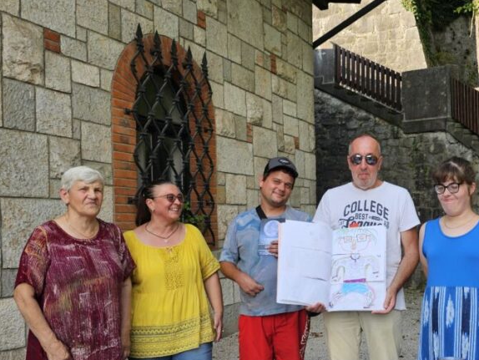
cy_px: 226
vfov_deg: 35.0
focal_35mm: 41
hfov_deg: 43.9
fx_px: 568
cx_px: 371
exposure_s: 1/193
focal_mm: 6.3
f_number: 1.7
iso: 10
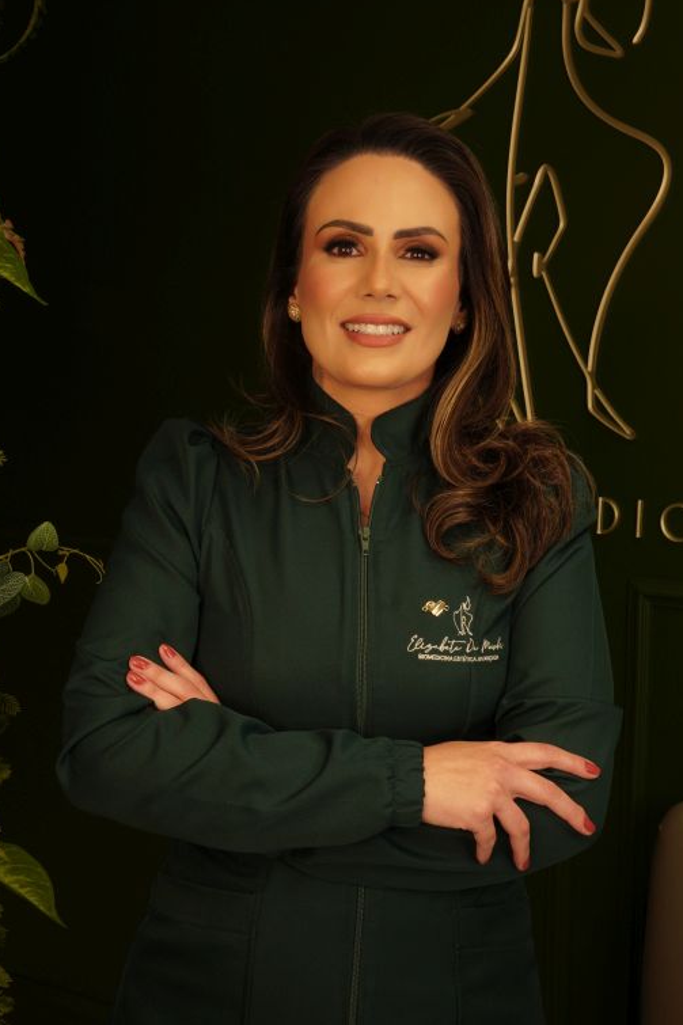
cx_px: 335
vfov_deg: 41.5
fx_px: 1354
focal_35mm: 48
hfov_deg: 28.3
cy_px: 525
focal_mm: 29
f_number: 16
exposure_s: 1/20
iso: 500
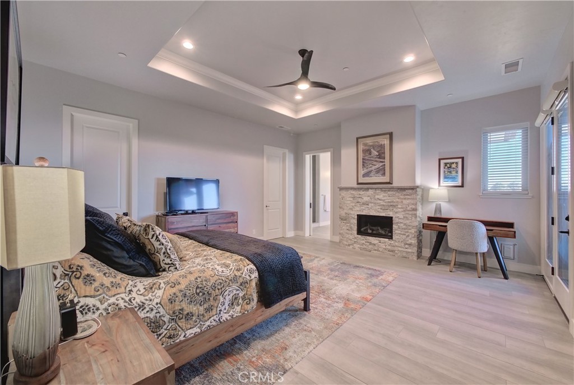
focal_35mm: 14
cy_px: 192
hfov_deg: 104.1
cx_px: 287
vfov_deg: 81.5
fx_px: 224
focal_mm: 7
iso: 200
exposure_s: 1/5
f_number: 10
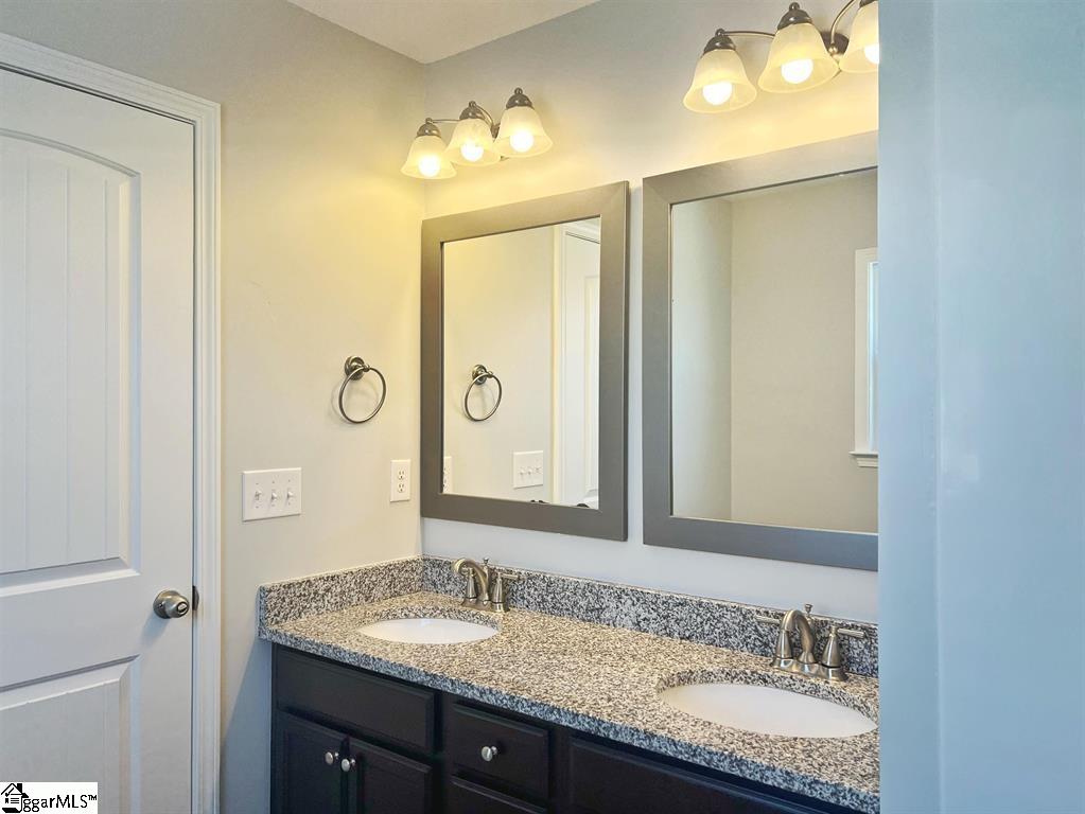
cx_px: 542
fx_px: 815
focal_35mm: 26
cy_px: 407
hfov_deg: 67.3
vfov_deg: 53.1
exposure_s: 1/202
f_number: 1.5
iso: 40
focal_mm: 5.7
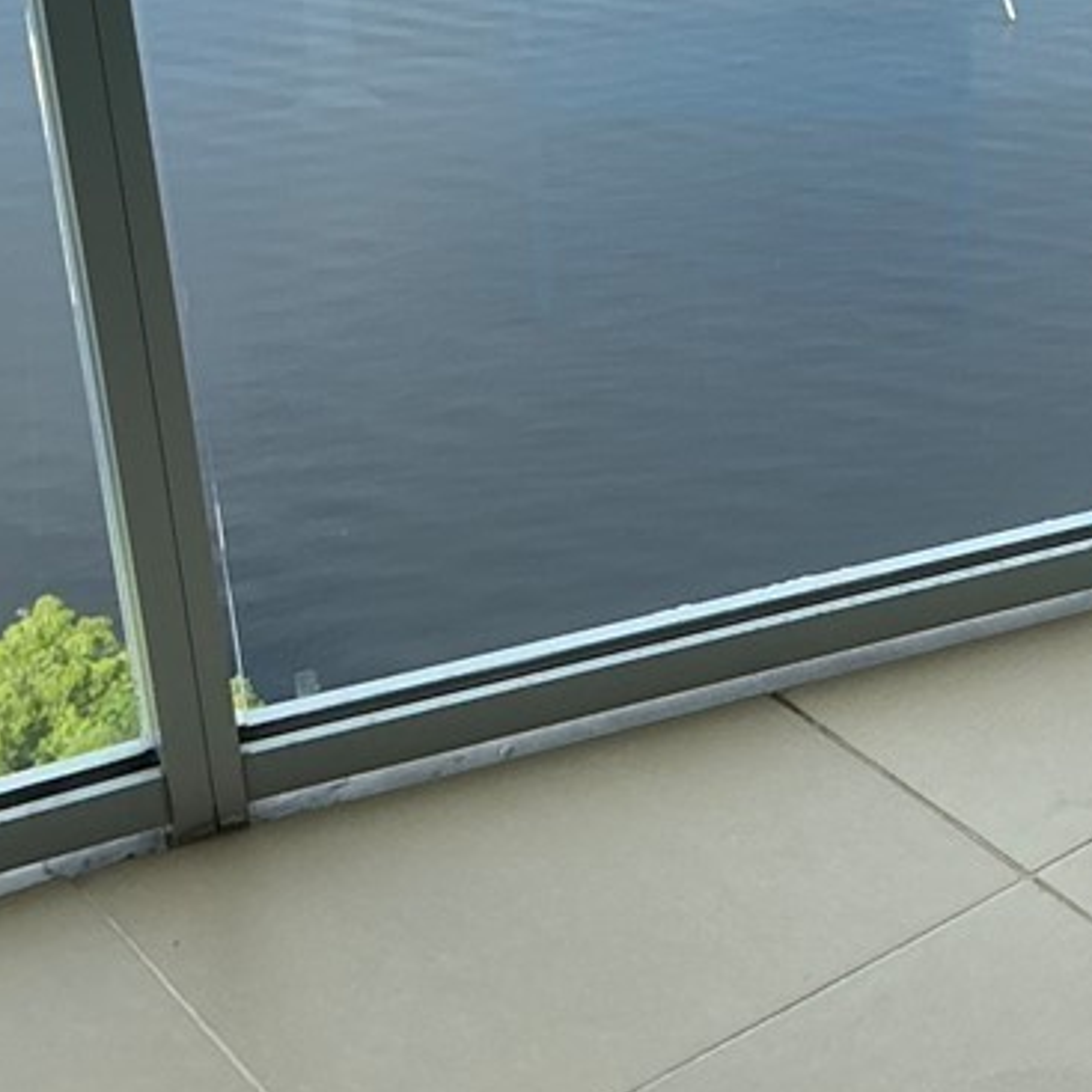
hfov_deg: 23.5
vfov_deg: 24.8
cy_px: 298
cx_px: 1184
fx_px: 2463
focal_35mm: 69
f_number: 1.8
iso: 25
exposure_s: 1/929
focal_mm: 3
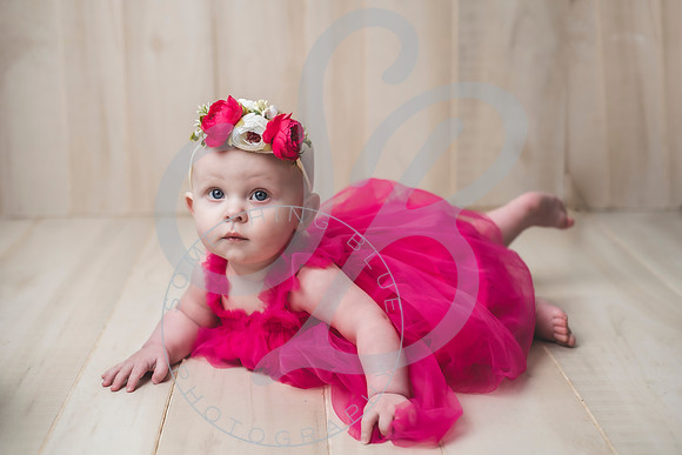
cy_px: 228
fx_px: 947
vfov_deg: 27.0
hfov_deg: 39.6
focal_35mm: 50
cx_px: 341
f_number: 2.8
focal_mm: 50
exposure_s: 1/200
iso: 200
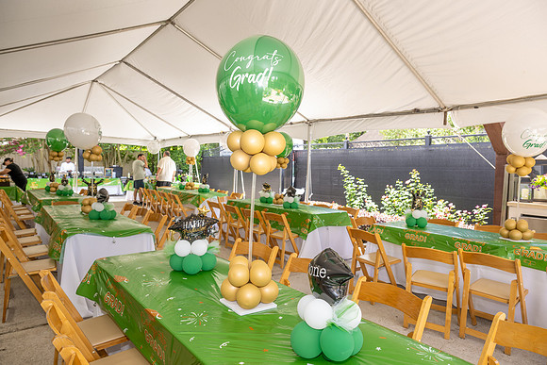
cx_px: 274
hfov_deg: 73.7
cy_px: 182
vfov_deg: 53.2
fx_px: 365
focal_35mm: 24
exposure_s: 1/80
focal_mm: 24
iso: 250
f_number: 5.6
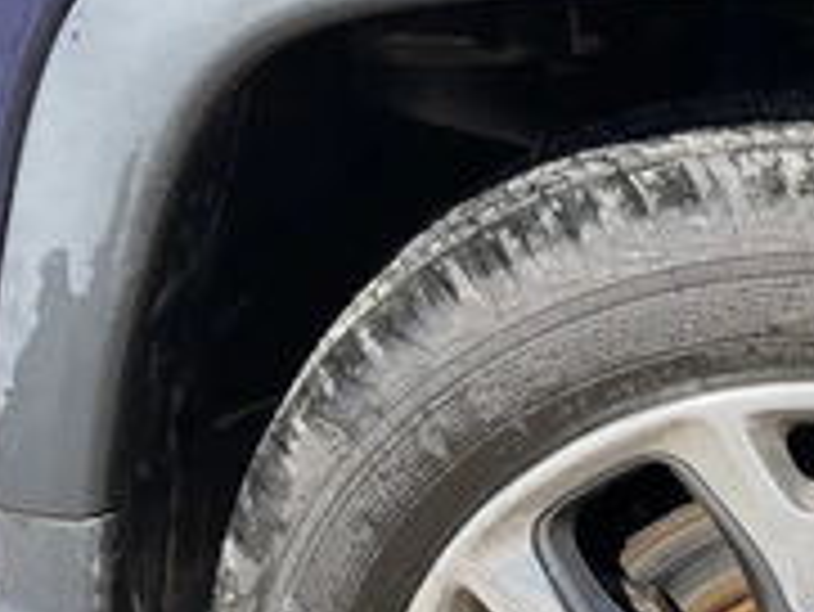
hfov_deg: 28.7
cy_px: 621
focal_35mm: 64
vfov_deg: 22.1
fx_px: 1506
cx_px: 778
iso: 25
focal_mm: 3
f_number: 1.8
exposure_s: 1/666
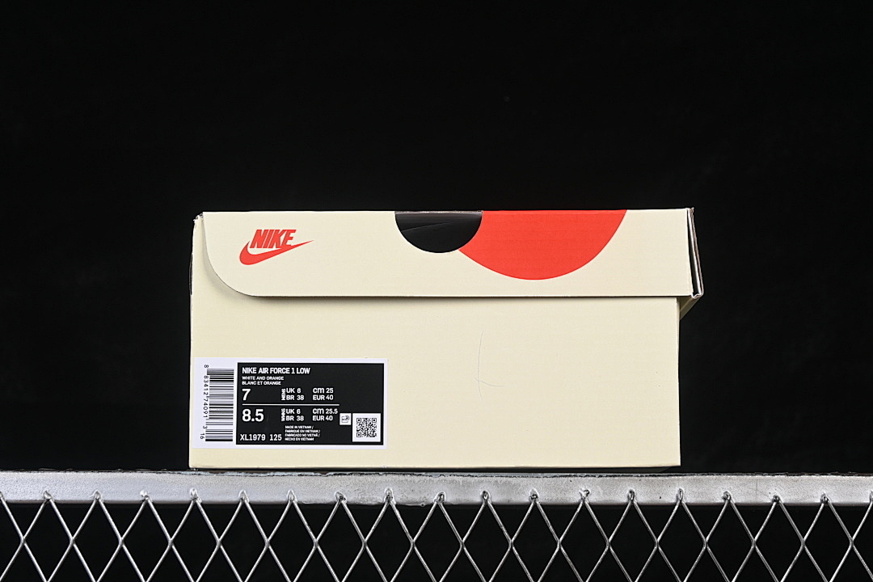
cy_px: 291
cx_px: 436
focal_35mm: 75
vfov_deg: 18.2
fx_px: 1819
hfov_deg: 27.0
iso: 160
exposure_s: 1/80
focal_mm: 50
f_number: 8
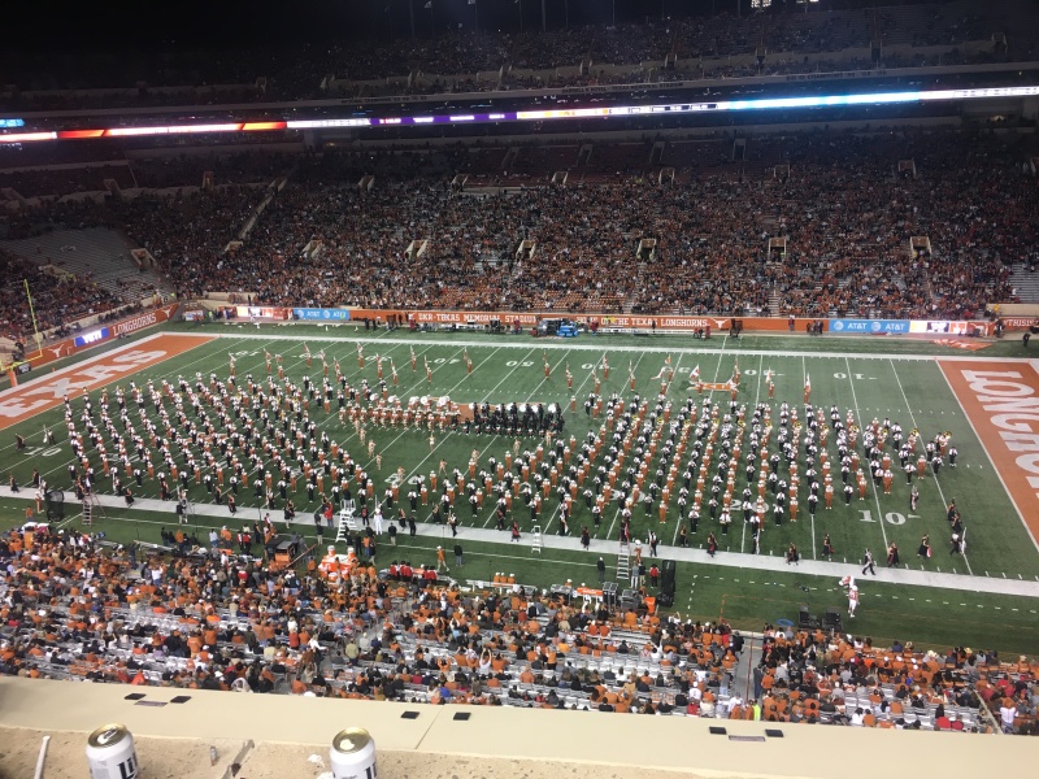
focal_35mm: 29
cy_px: 390
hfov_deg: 61.7
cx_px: 520
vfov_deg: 48.2
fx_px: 870
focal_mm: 4.15
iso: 25
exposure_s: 1/30
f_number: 2.2
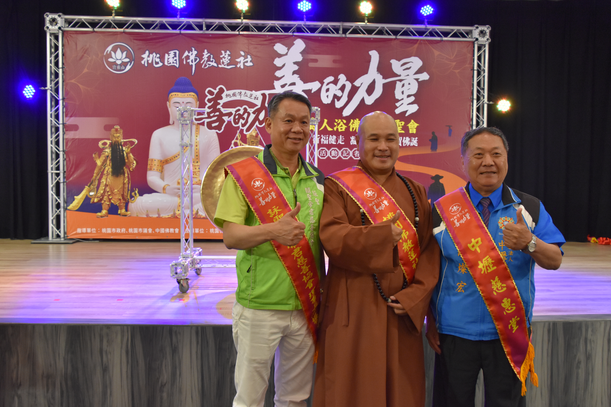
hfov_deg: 57.9
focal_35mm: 33
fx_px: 552
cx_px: 298
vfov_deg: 40.5
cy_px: 207
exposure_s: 1/125
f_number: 5.6
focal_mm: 21
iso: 1600
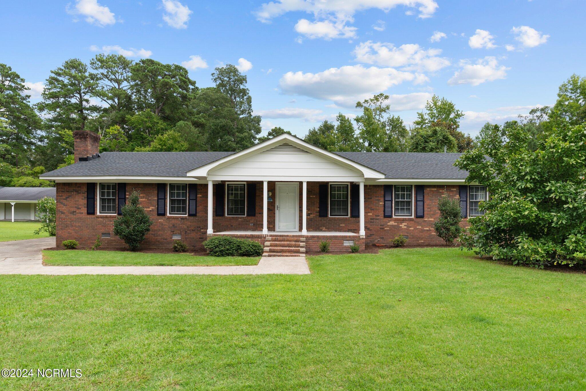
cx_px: 293
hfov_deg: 84.0
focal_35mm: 20
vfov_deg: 62.0
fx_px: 326
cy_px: 196
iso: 250
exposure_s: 1/400
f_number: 8
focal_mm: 20
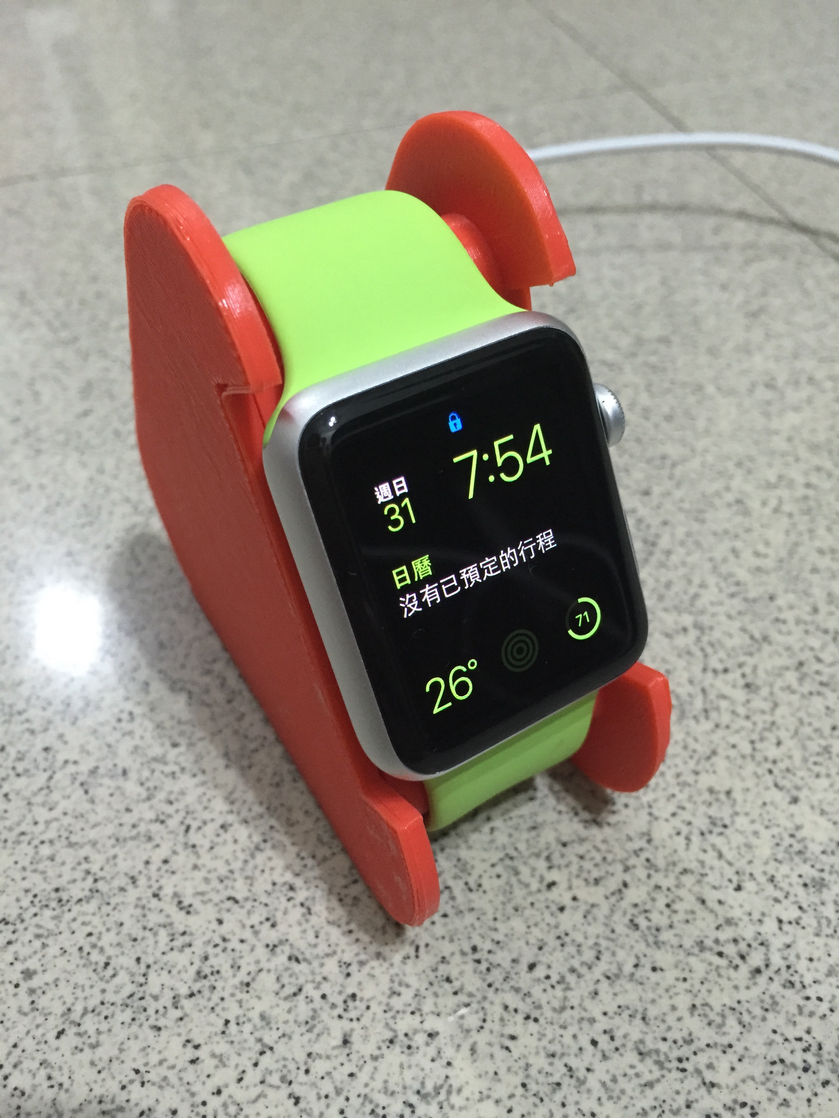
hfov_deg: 48.2
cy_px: 559
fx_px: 937
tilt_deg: -45.8
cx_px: 420
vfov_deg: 61.7
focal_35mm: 29
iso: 250
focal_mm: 4.15
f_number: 2.2
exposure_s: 1/17
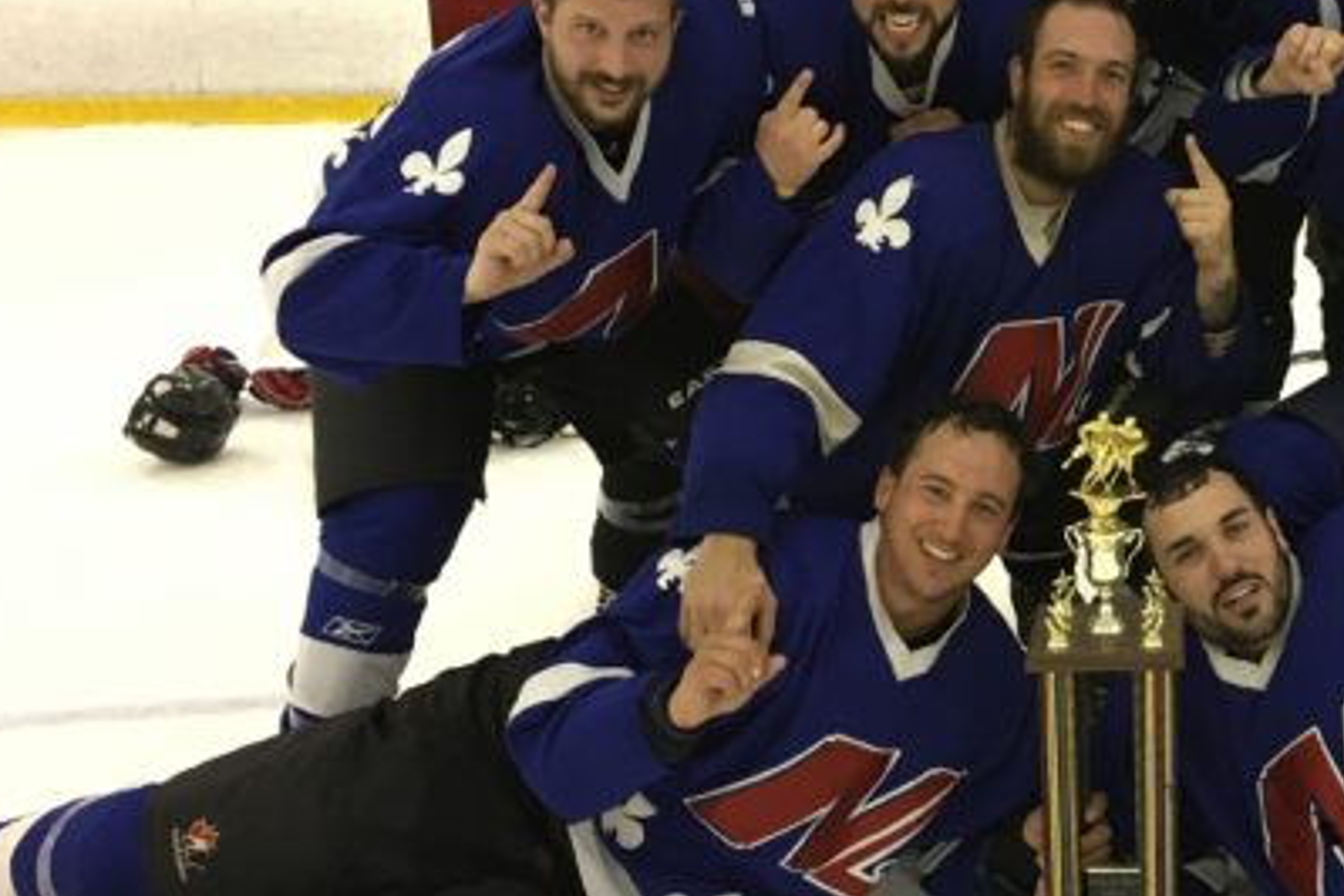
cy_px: 303
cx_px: 1189
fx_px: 2165
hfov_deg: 32.9
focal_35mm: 58
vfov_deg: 23.3
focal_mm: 4.15
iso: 125
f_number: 2.2
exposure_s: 1/30
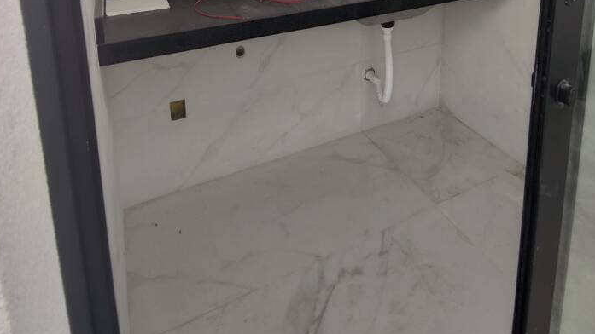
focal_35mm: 27
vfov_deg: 35.9
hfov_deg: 69.7
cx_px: 322
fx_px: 426
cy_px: -42
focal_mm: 2.35
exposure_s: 1/120
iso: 132
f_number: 2.2
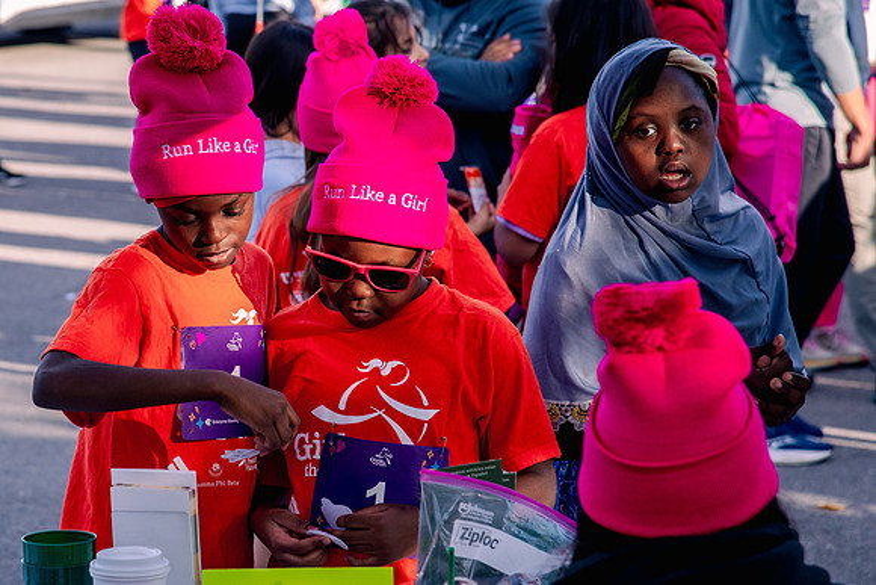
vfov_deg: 8.5
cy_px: 308
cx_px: 249
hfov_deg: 12.7
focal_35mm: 162
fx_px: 3933
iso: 800
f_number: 6.3
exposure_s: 1/640
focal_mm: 110
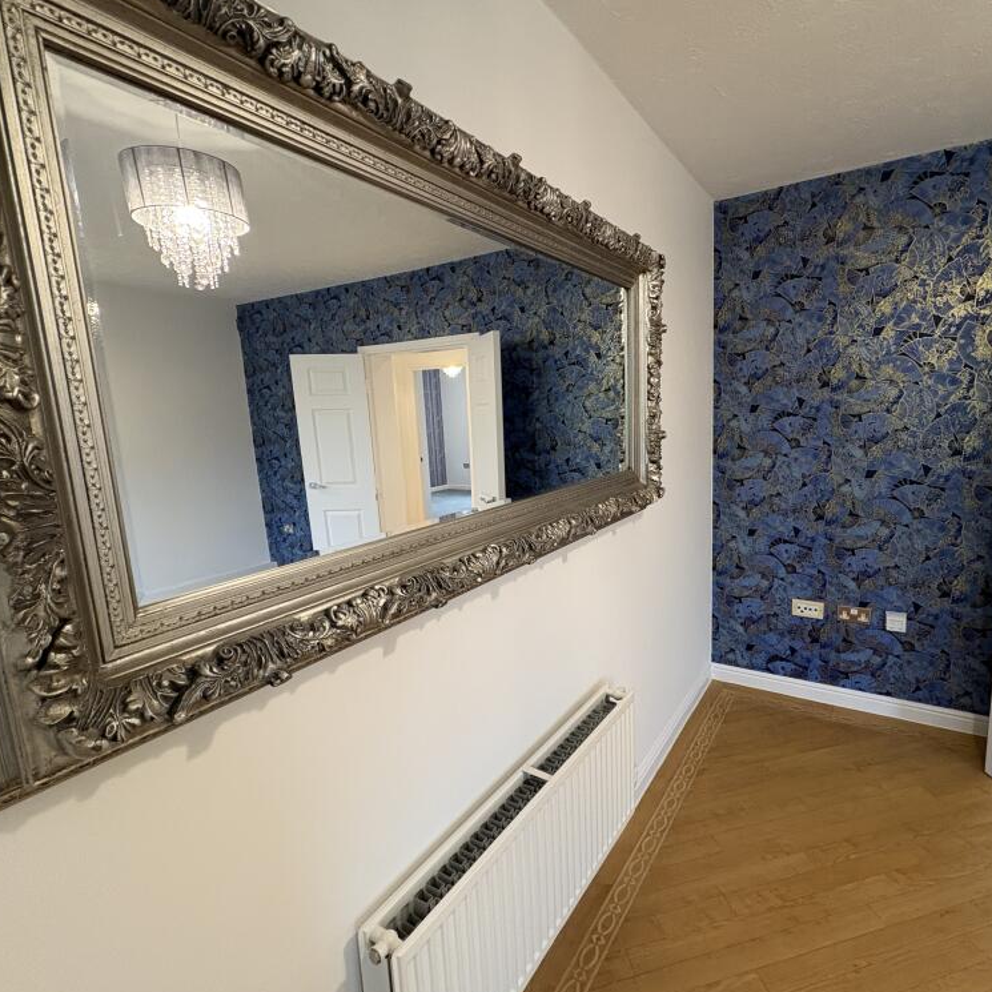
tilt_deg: -8.8
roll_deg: +2.9
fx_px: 551
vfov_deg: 84.0
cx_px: 557
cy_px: 501
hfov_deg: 83.6
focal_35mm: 17
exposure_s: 1/50
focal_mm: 2.22
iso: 320
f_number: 2.2
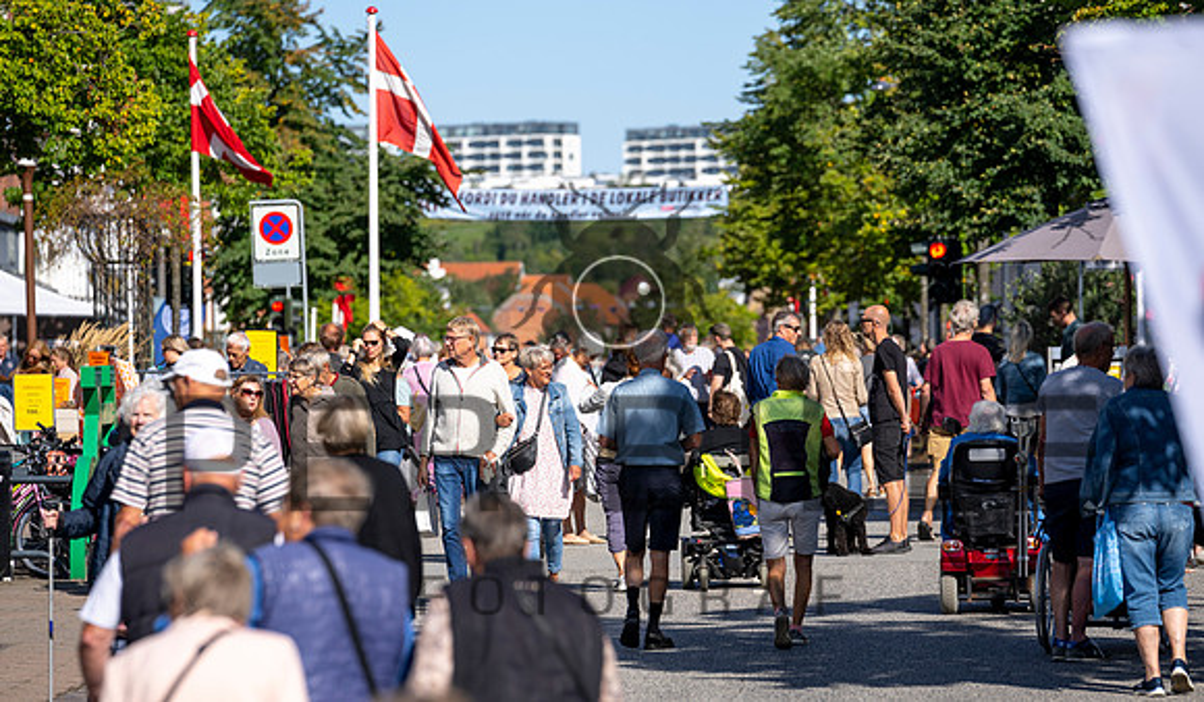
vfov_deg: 5.7
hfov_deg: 9.8
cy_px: 407
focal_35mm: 218
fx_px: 7027
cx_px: 611
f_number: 4.5
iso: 100
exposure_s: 1/800
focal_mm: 200
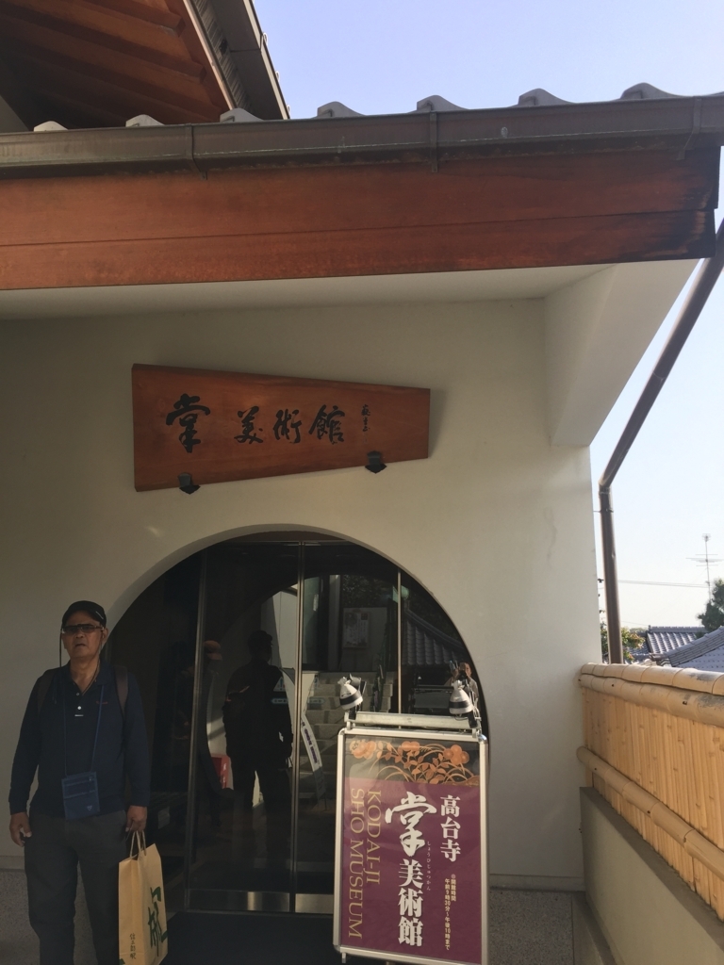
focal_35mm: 29
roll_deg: +0.2
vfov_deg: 61.7
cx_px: 362
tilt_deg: +13.4
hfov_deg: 48.2
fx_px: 809
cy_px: 482
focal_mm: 4.15
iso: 32
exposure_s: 1/573
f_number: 2.2
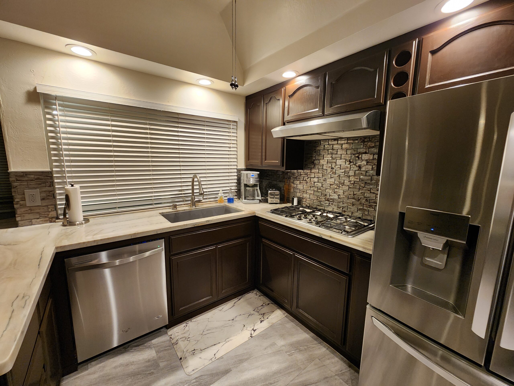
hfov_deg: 106.2
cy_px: 193
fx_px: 193
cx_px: 257
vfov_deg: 89.9
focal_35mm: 13
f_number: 2.2
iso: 320
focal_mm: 2.2
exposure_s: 1/40
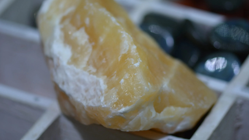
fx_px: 1093
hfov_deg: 13.0
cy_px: 62
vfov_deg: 7.3
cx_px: 125
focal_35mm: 166
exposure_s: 1/500
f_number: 3.3
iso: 250
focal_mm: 105
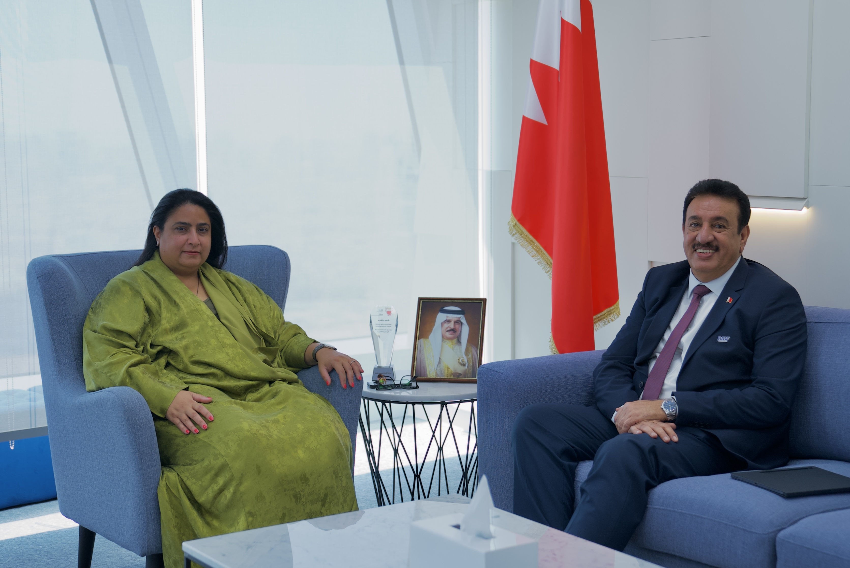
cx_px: 425
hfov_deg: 39.6
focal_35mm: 50
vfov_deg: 27.0
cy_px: 284
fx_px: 1181
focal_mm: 50
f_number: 2.8
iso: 400
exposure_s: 1/200
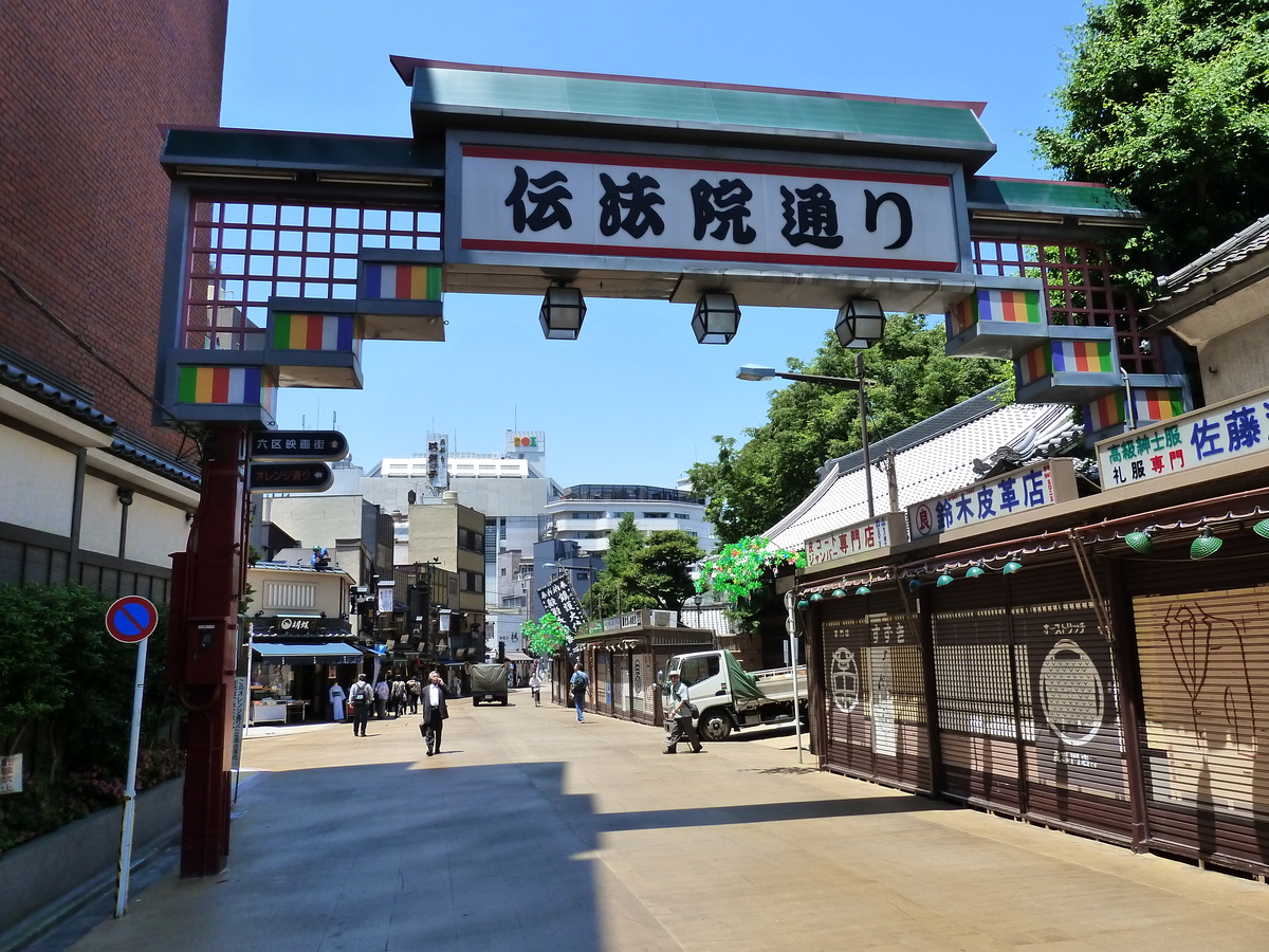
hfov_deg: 69.4
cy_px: 476
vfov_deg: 54.9
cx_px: 634
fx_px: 916
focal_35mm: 25
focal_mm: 4.1
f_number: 4
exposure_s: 1/400
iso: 200
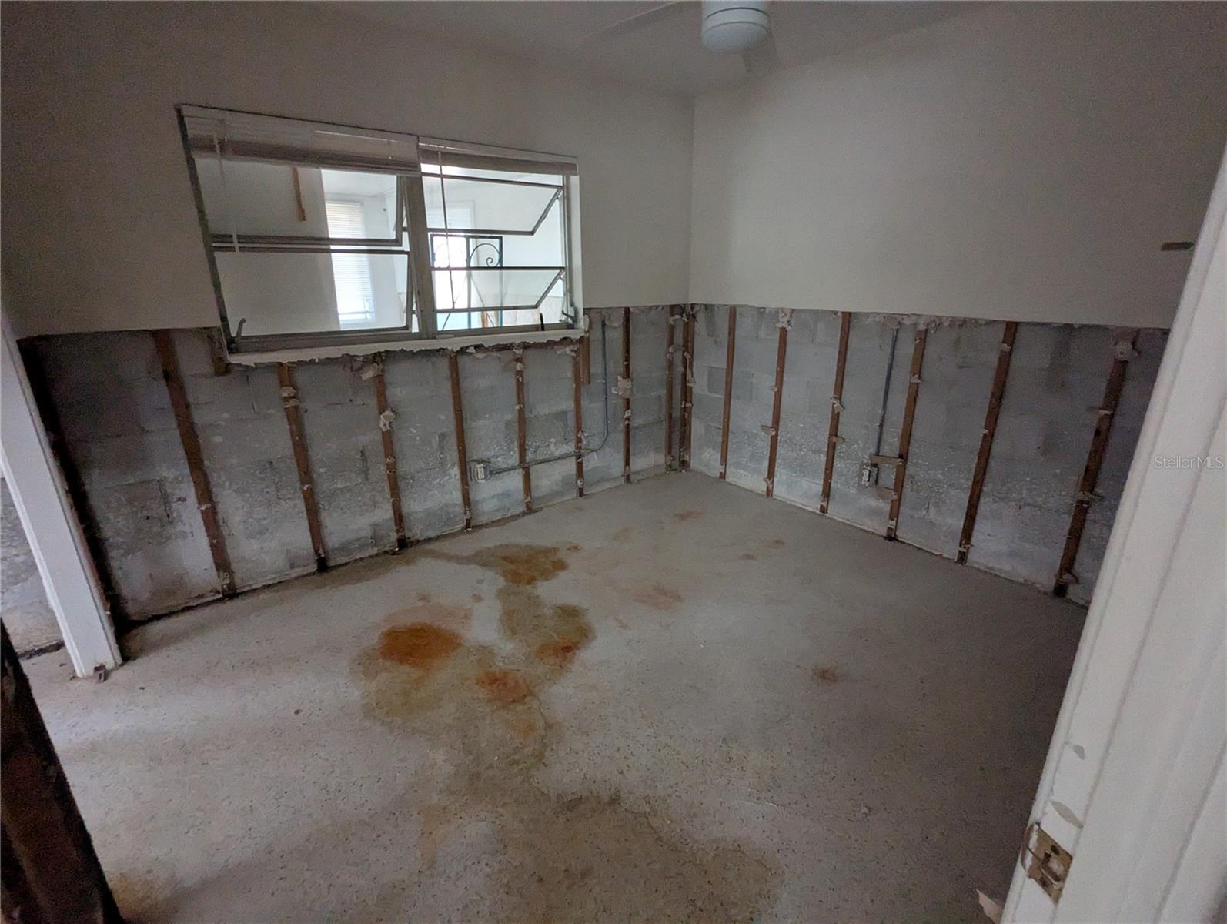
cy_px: 462
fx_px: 568
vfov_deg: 78.2
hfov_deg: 94.4
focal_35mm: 16
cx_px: 614
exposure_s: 1/23.8
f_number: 2.2
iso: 908
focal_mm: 2.35
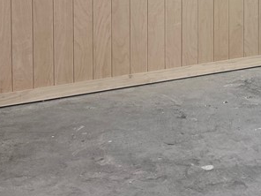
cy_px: -76
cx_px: 256
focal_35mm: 90
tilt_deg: -3.4
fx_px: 679
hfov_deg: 21.1
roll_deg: +0.3
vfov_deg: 15.4
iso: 40
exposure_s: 1/183
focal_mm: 5.7
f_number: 1.5
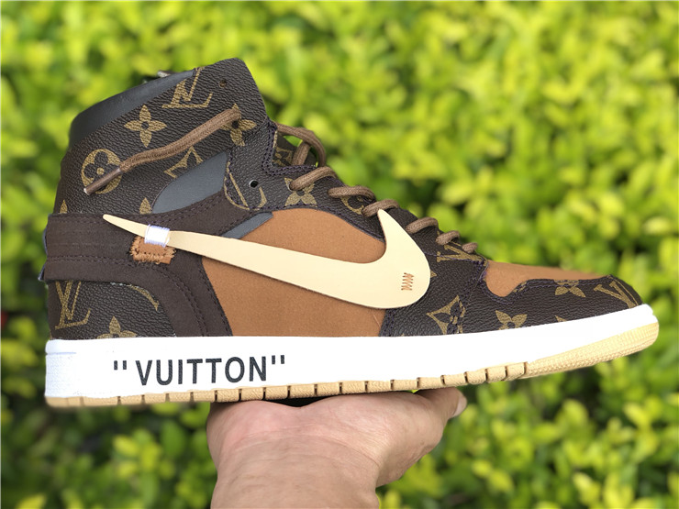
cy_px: 254
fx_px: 1020
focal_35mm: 52
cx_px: 340
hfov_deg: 36.8
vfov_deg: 28.0
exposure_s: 1/146
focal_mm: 6
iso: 16
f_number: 2.4
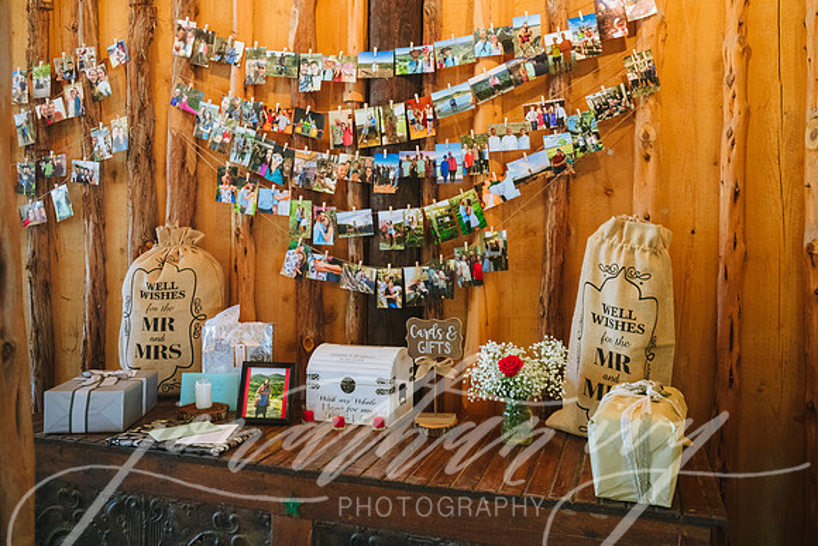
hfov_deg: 60.8
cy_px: 257
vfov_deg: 42.8
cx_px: 432
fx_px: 697
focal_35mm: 31
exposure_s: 1/100
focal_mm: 29
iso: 2500
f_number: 2.8
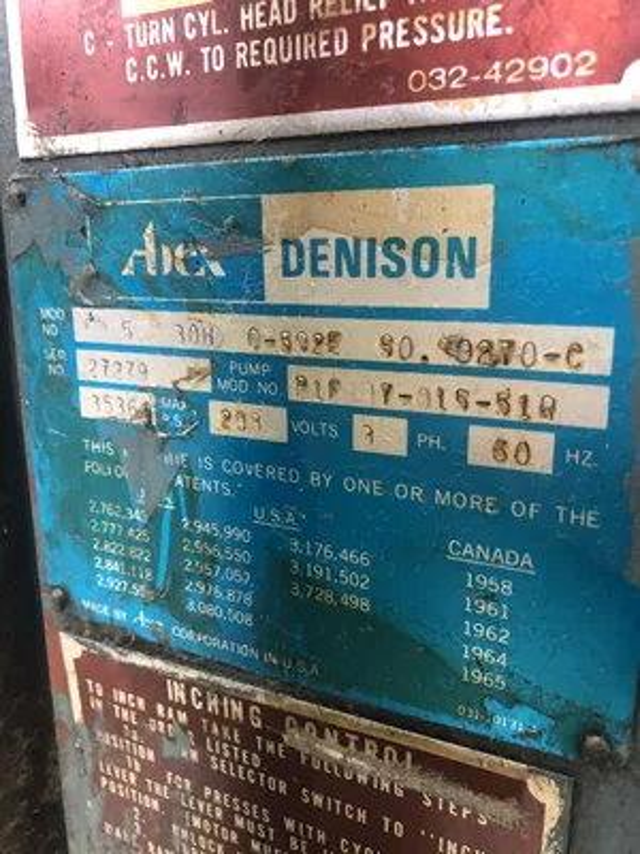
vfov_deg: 63.4
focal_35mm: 28
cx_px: 320
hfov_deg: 49.7
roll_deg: -0.3
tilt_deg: -15.6
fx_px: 690
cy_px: 427
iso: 80
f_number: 1.8
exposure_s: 1/15
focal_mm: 4
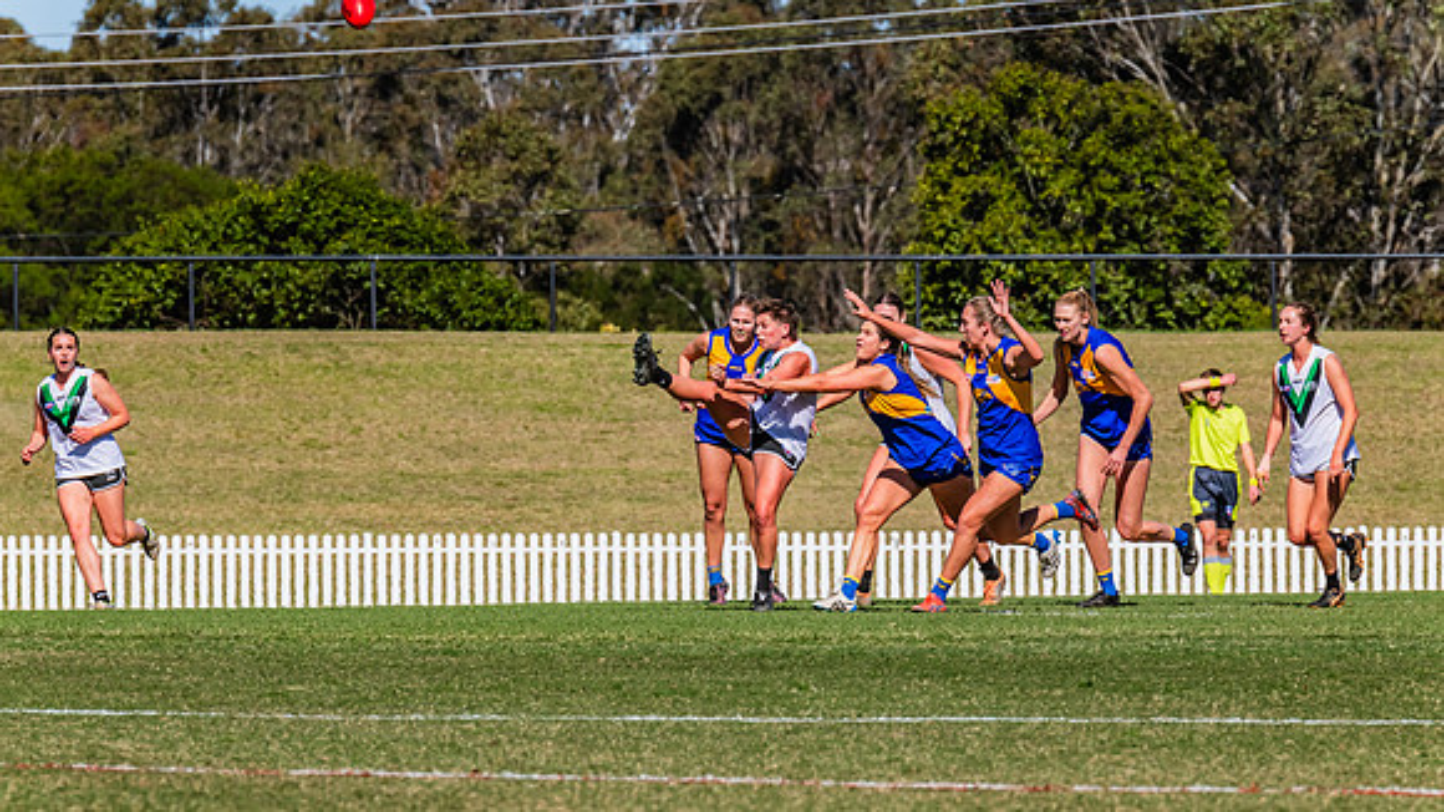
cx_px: 722
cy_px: 479
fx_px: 16872
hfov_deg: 4.9
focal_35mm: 441
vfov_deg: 2.8
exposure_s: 1/1250
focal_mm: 420
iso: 640
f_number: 14
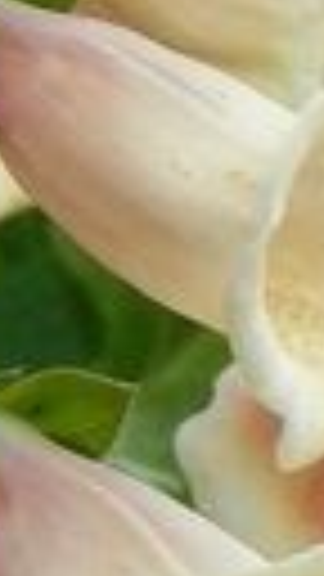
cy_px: -405
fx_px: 8813
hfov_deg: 2.1
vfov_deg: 3.7
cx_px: -86
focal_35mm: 577
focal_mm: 15.1
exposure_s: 1/15
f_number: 4.5
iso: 160
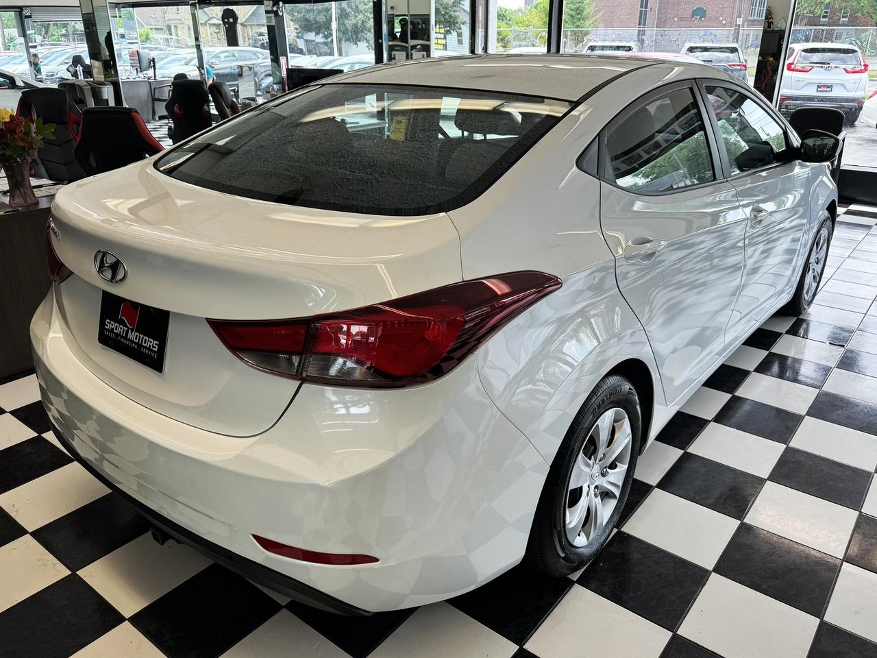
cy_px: 329
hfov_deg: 65.3
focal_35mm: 27
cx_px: 438
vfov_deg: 51.4
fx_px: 684
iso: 64
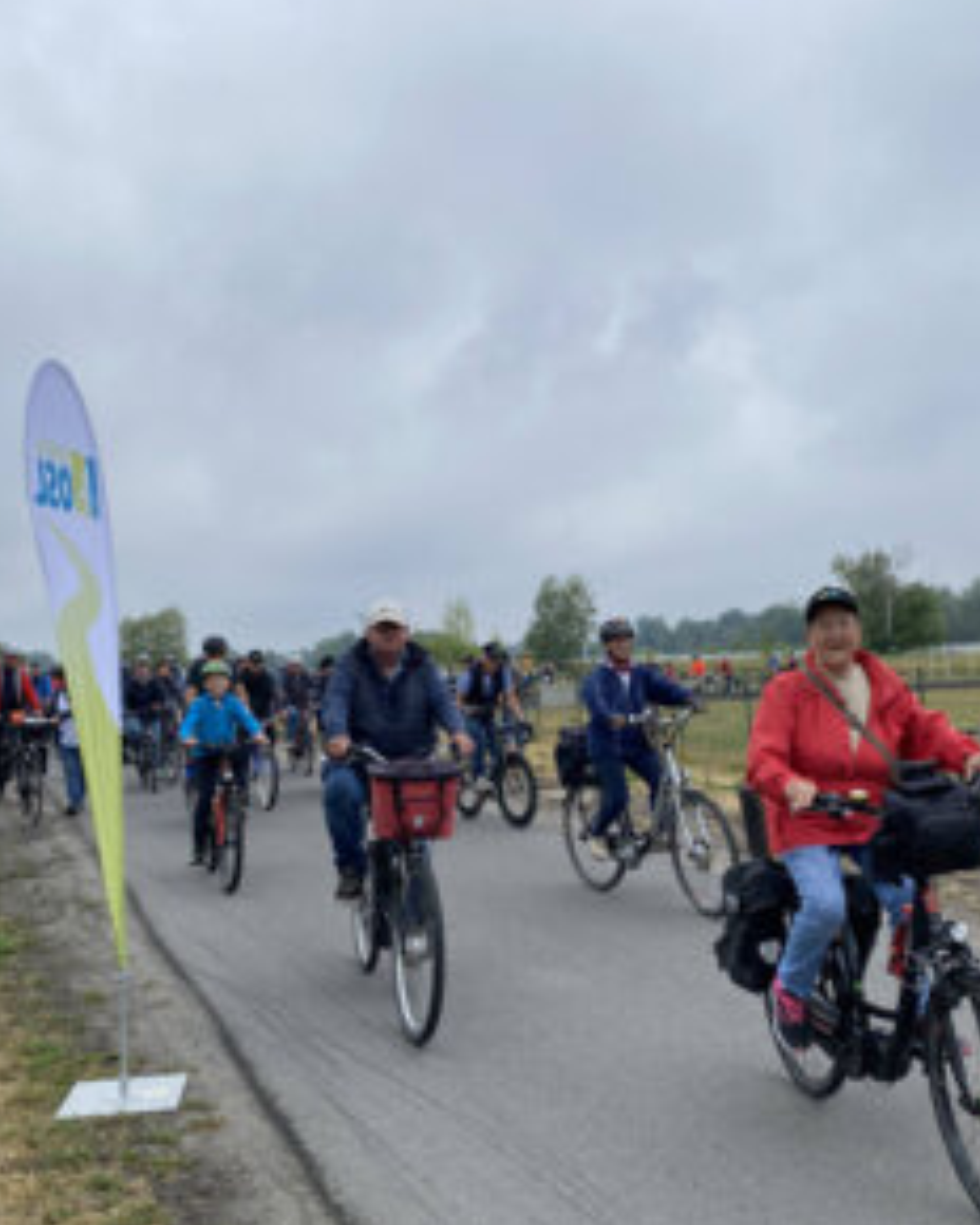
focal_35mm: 35
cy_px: 600
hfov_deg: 42.1
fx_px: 1269
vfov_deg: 51.5
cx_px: 558
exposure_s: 1/2066
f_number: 1.8
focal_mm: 4.2
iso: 32
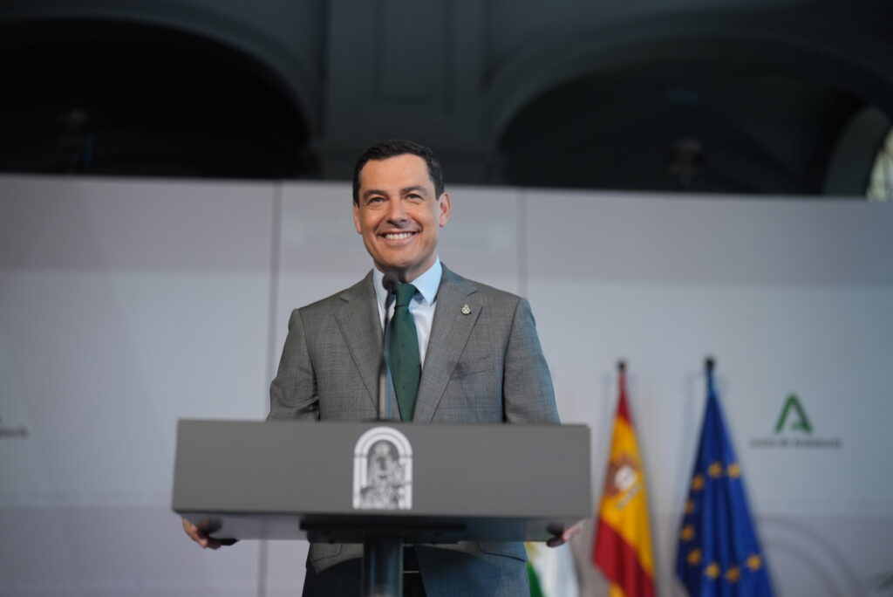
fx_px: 1241
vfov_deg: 27.0
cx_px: 446
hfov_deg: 39.6
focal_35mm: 50
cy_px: 298
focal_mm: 50
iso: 500
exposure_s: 1/800
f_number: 1.4
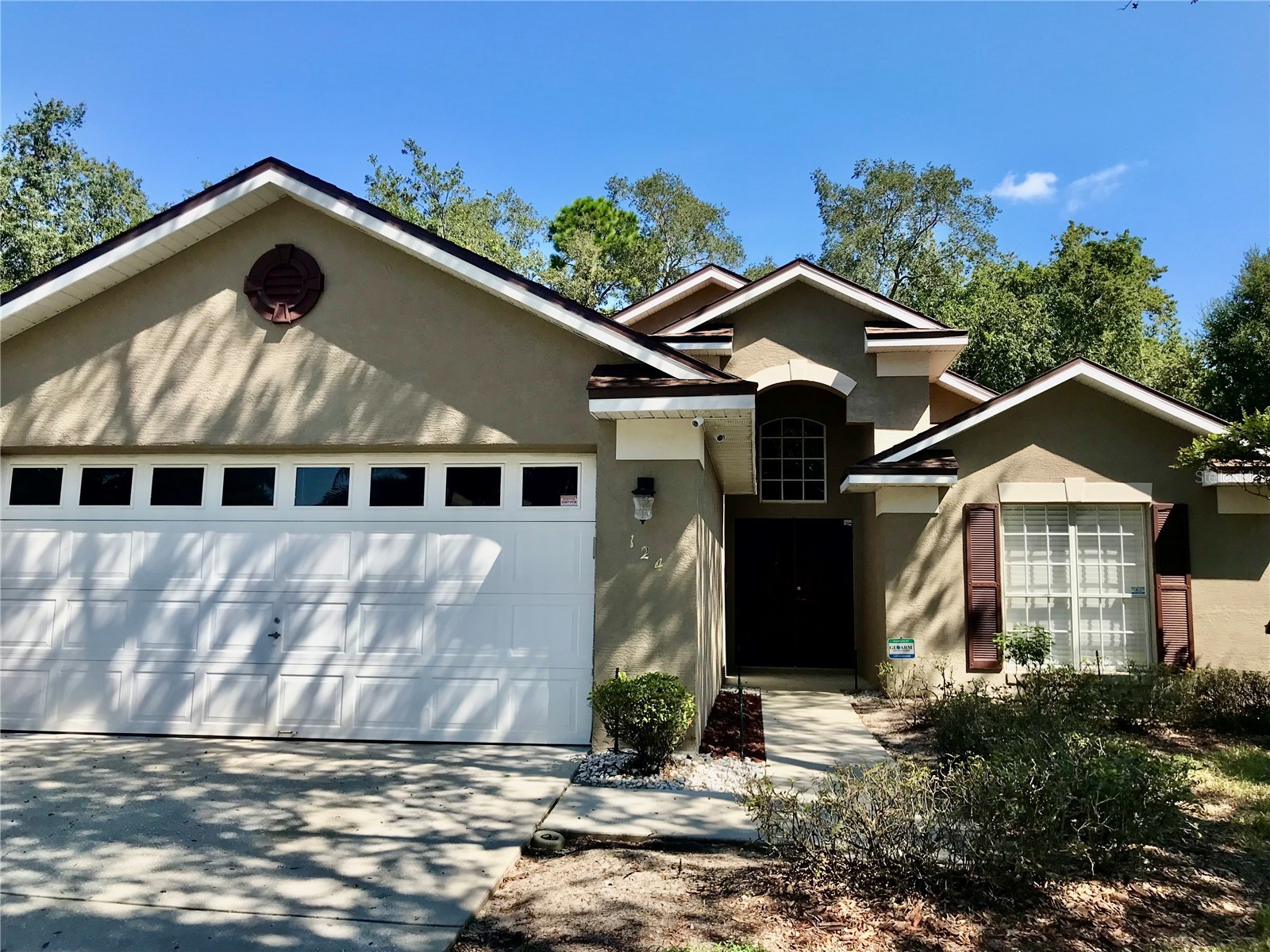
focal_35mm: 28
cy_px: 476
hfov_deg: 63.4
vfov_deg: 49.7
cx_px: 635
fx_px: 1027
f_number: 1.8
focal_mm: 3.99
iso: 20
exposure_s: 1/1227
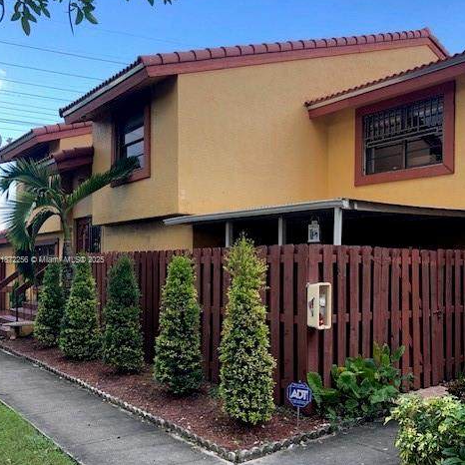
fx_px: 517
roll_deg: -1.6
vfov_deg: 48.3
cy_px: 260
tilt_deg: +1.4
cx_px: 230
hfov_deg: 48.4
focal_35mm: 34
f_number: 1.8
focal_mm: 3.99
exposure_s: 1/126
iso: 20
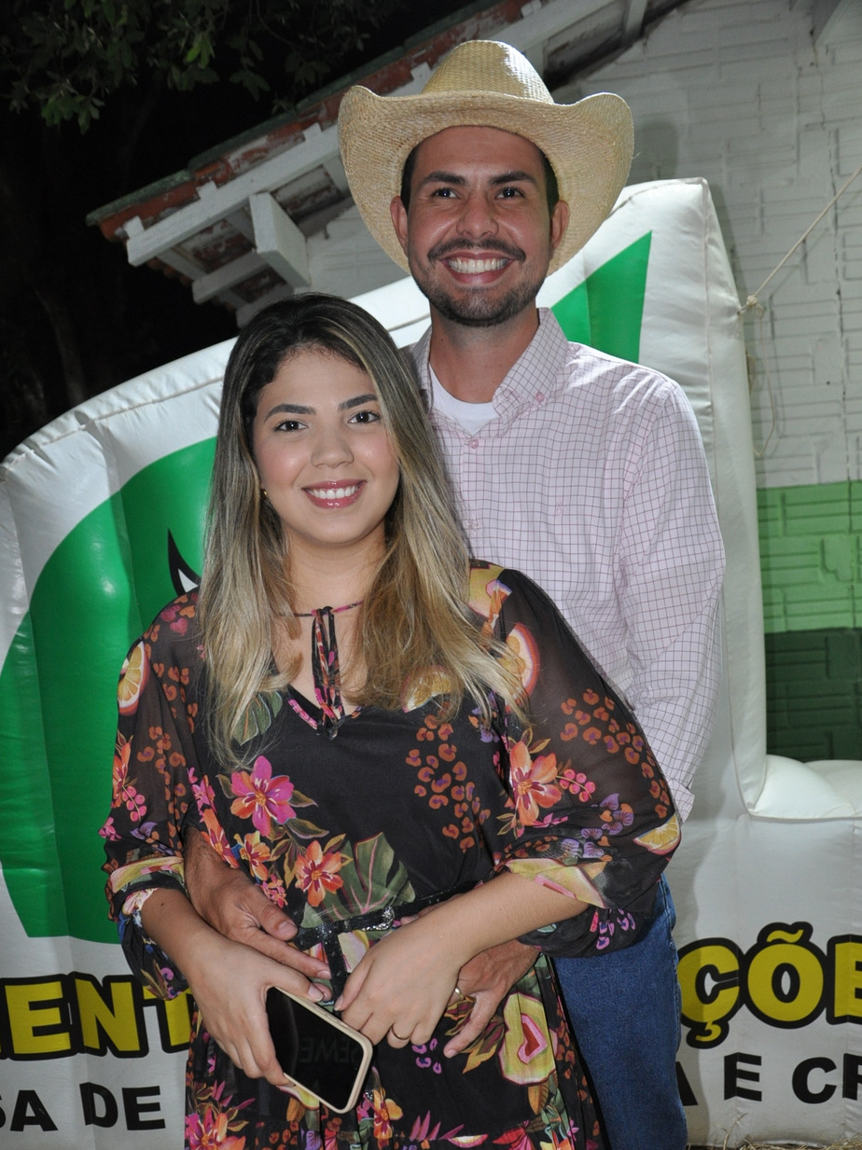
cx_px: 433
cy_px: 644
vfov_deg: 51.2
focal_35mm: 36
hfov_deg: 39.6
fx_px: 1196
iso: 800
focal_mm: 22
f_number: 4
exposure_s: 1/60
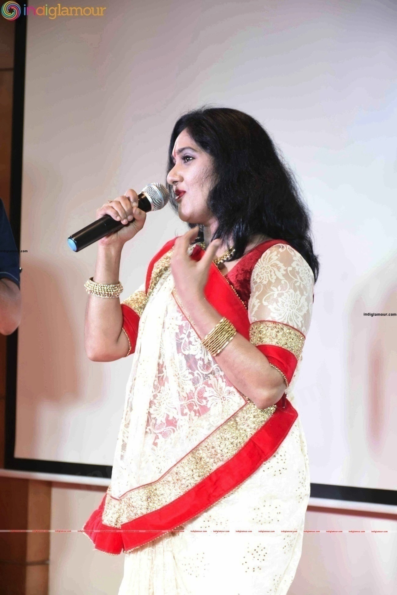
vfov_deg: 15.2
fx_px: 2233
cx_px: 198
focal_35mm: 135
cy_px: 298
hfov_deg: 10.2
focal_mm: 90
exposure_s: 1/100
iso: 1000
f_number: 5.3
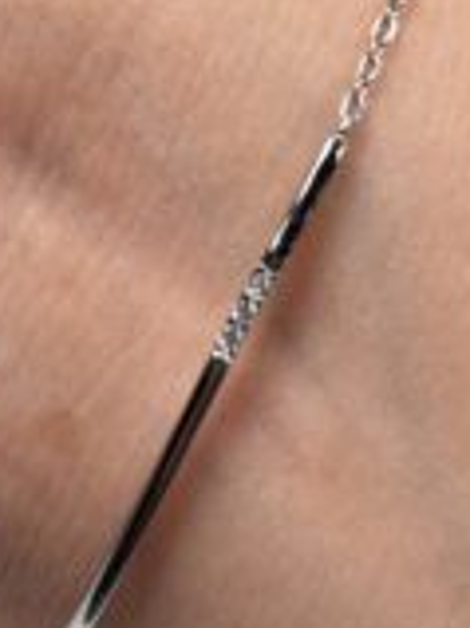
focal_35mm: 131
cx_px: 221
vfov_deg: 15.1
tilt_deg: -36.2
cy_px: 304
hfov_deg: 11.3
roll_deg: -11.2
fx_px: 2375
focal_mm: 5.96
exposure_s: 1/230
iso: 32
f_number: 1.6
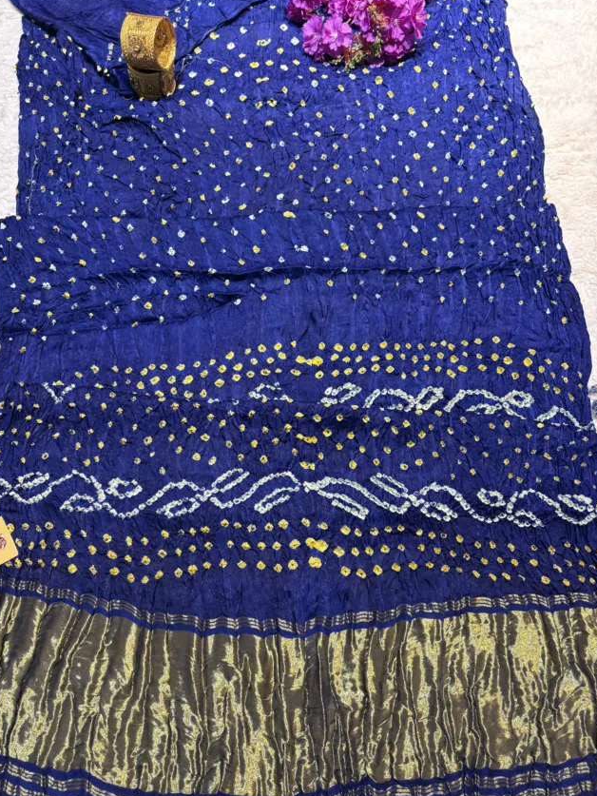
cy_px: 407
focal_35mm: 28
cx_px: 279
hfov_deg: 49.7
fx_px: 644
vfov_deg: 63.4
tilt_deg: -69.1
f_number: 1.6
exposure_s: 1/50
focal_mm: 5.96
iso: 125
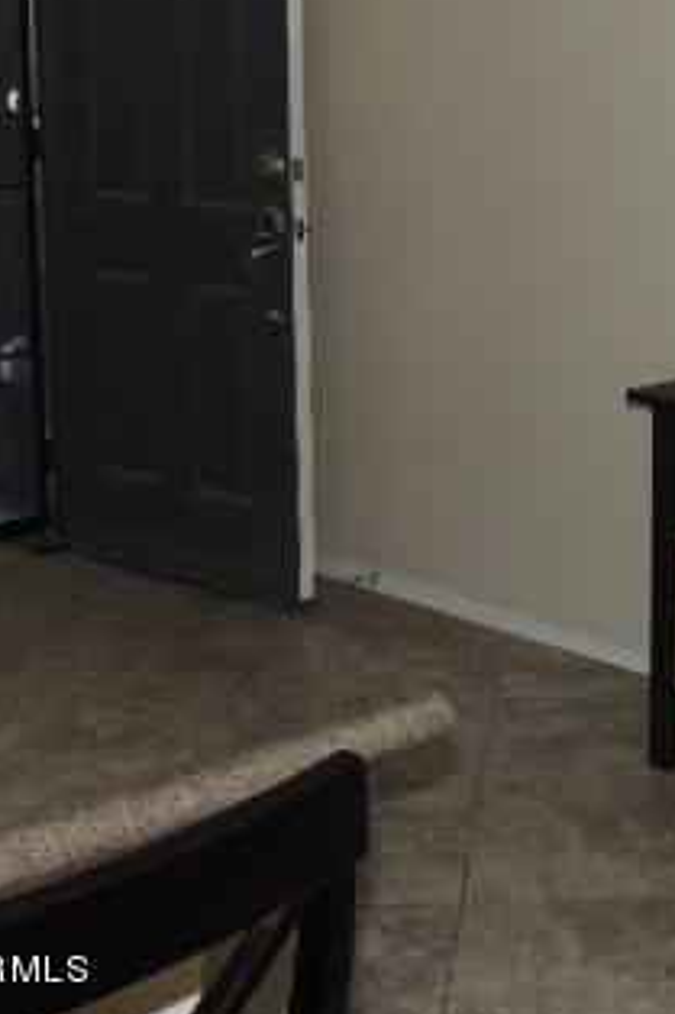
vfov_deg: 28.4
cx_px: 872
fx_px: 1971
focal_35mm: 70
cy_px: 258
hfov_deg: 18.2
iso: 200
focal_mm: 5.8
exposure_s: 1/30
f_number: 3.2
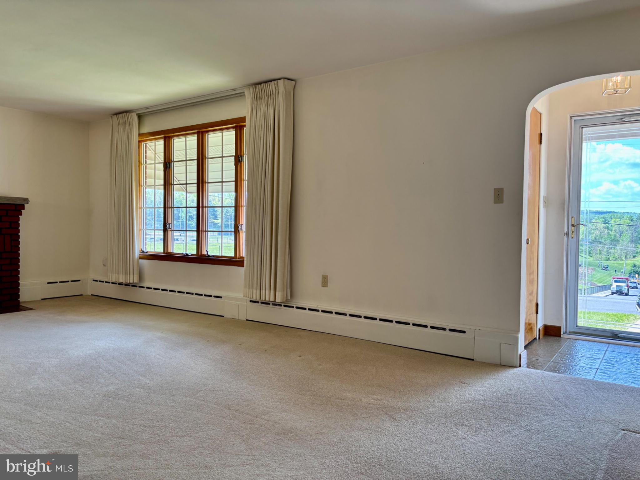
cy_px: 240
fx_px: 481
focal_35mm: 26
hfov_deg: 67.3
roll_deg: -0.5
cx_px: 320
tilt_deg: -2.0
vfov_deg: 53.1
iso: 64
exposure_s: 1/159
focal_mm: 5.96
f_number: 1.6
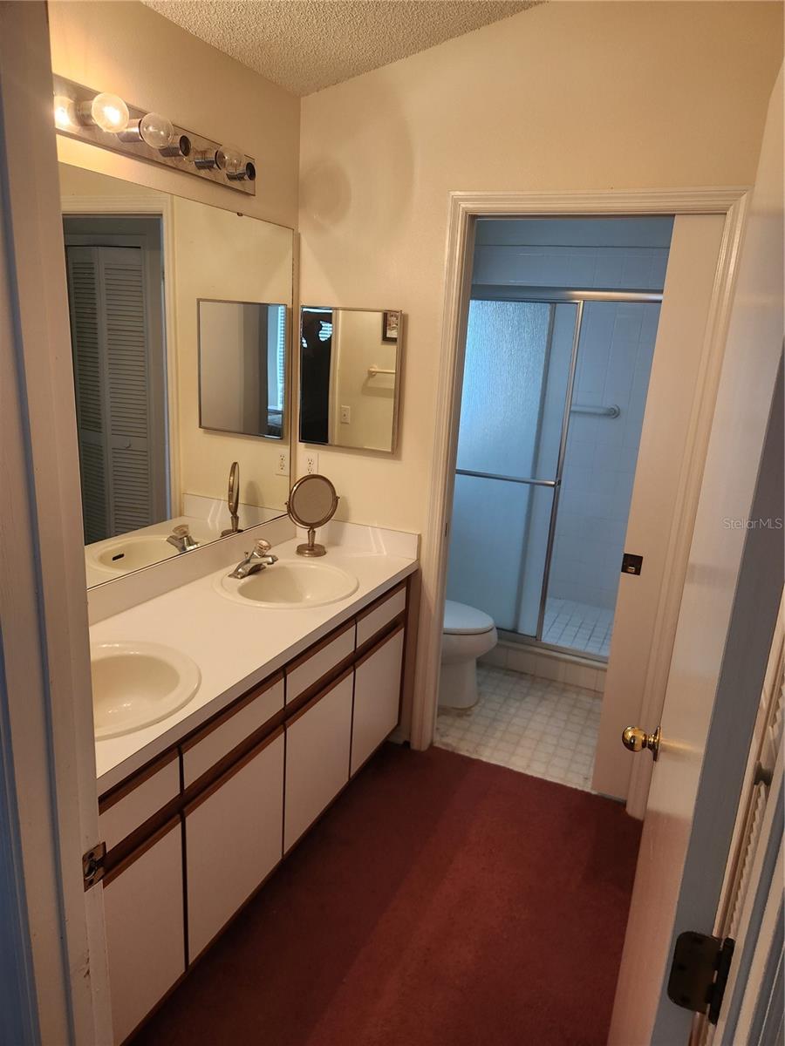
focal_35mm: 23
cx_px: 392
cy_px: 523
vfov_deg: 73.9
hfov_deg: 58.9
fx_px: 695
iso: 320
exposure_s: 1/120
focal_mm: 5.4
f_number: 1.8
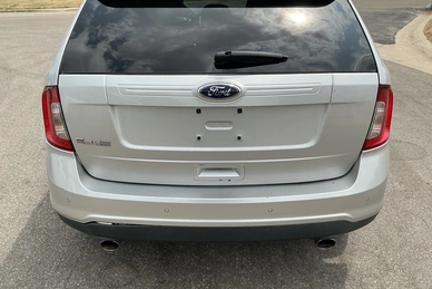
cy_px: 147
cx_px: 210
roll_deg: +1.6
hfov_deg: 61.9
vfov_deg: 43.6
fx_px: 360
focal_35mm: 30
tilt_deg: -23.2
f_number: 1.8
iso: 25
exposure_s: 1/1490
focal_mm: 3
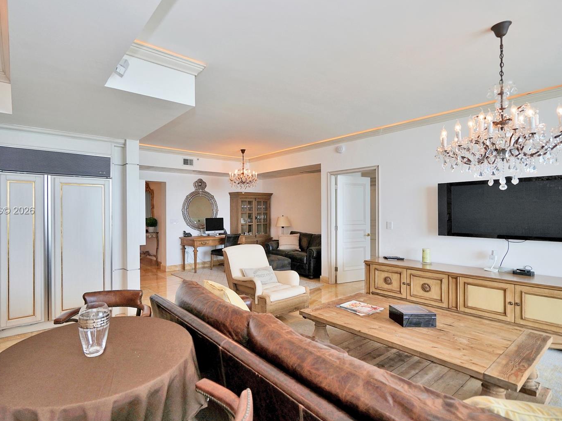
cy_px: 211
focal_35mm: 18
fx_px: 292
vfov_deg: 71.6
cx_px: 235
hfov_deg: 87.0
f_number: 5
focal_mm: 16
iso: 250
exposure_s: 1/80
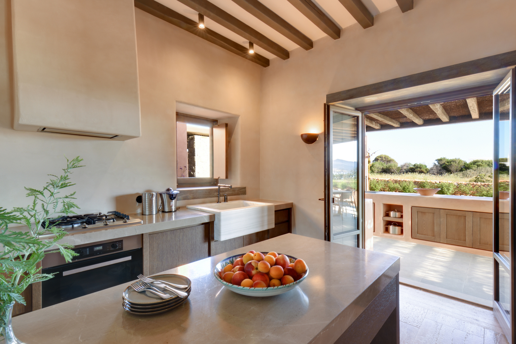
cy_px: 172
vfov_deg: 73.8
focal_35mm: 16
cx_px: 258
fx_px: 229
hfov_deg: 96.7
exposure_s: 5
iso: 200
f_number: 11
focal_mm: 16
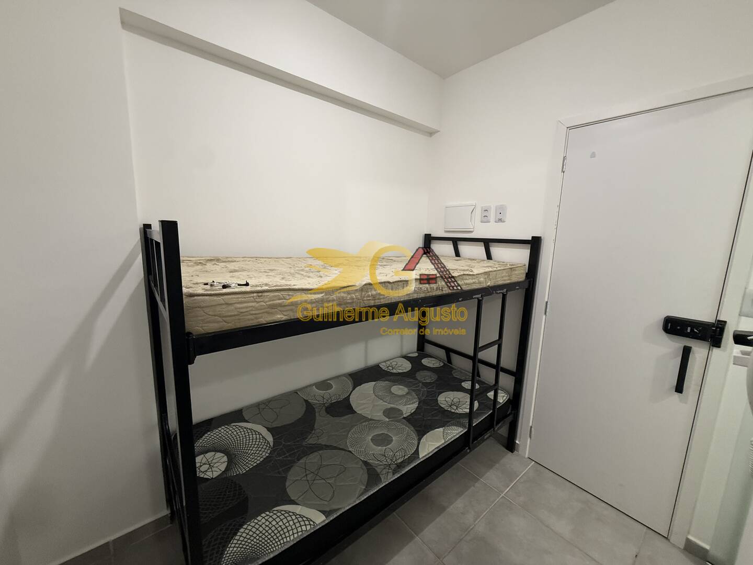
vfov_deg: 85.7
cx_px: 376
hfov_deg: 102.1
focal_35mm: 14
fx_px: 305
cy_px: 282
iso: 320
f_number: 2.2
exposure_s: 1/120
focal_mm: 2.22
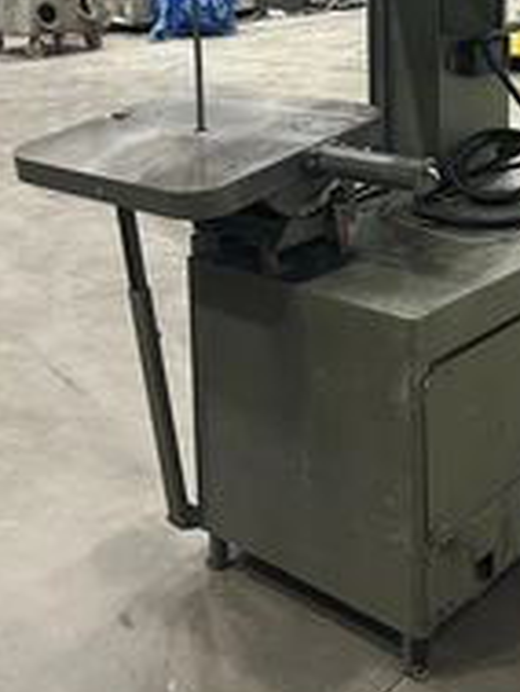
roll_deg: +1.5
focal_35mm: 55
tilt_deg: -8.6
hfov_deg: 26.4
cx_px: 363
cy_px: 70
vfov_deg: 33.1
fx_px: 1100
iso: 320
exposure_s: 1/60
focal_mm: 5.7
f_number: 1.5
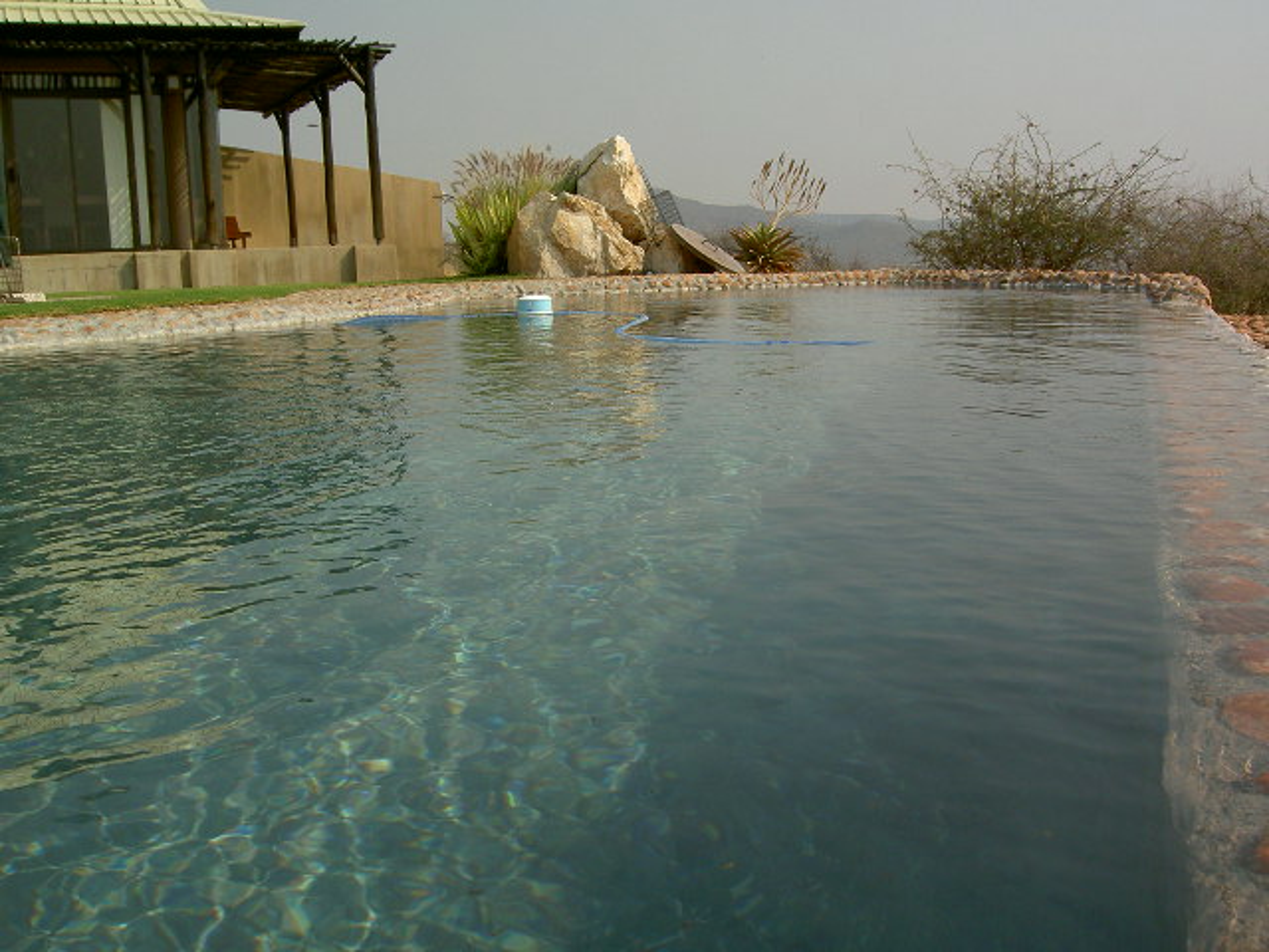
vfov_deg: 41.8
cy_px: 476
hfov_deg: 54.0
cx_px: 634
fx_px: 1246
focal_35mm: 34
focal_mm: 5.6
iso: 50
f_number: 4.7
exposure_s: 1/500
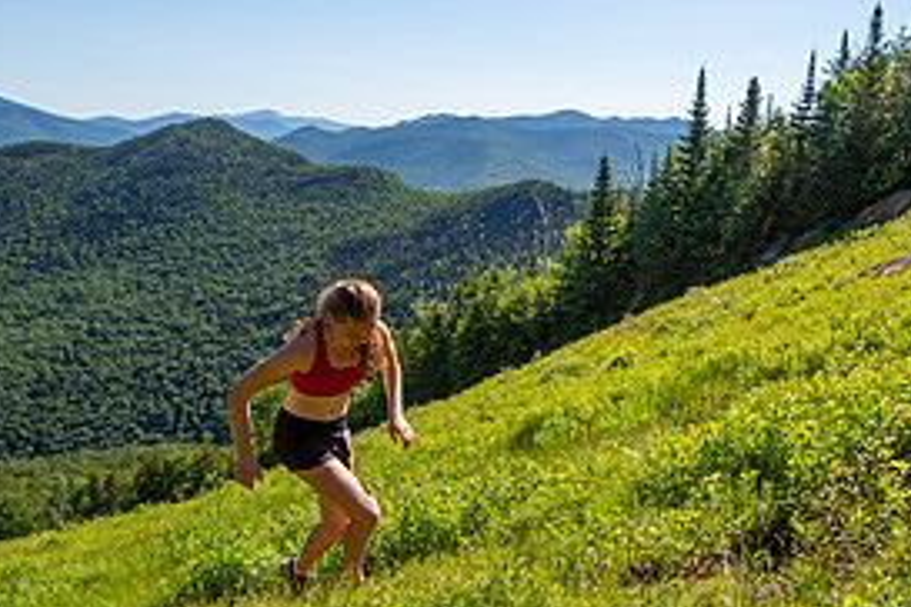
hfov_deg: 55.1
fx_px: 860
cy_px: 374
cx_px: 571
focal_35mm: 34
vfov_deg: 38.7
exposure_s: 1/500
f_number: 5
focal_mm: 16
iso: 100
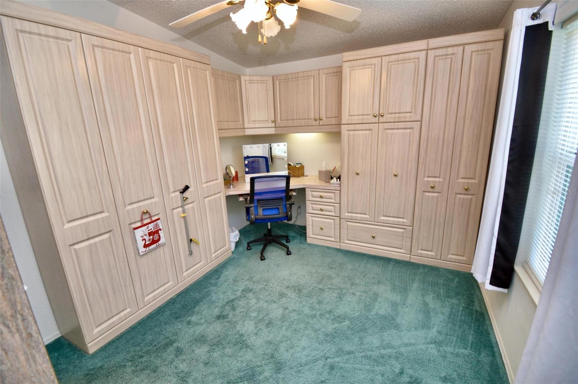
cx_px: 289
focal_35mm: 15
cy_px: 192
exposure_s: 1/30
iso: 320
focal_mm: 10
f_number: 4.5
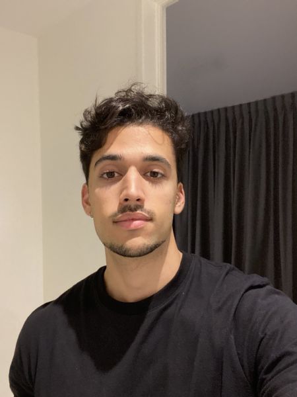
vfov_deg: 60.0
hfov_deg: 46.8
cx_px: 148
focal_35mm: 30
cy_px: 198
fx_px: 343
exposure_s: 1/50
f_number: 2.2
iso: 320
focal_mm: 2.71
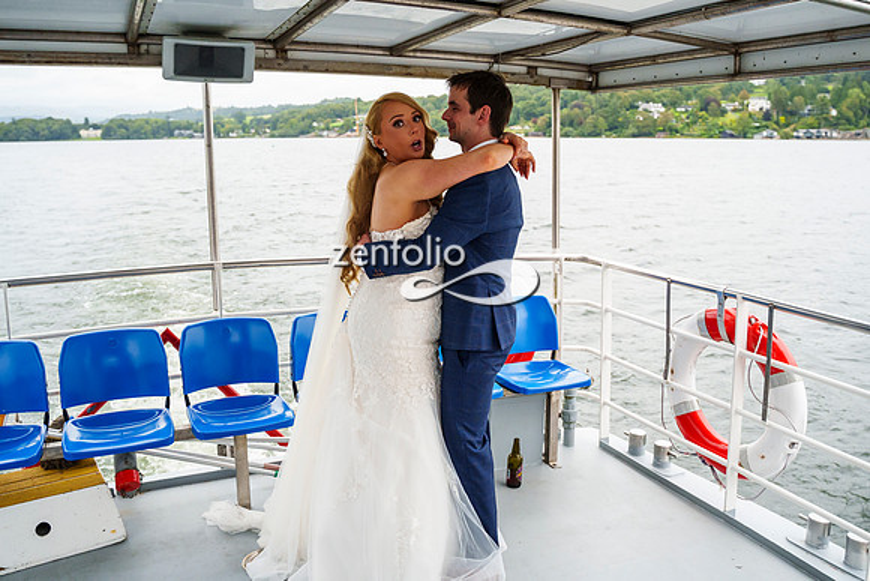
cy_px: 261
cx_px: 450
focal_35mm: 31
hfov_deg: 60.5
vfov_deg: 42.5
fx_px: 746
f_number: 3.5
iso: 1000
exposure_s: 1/640
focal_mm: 28
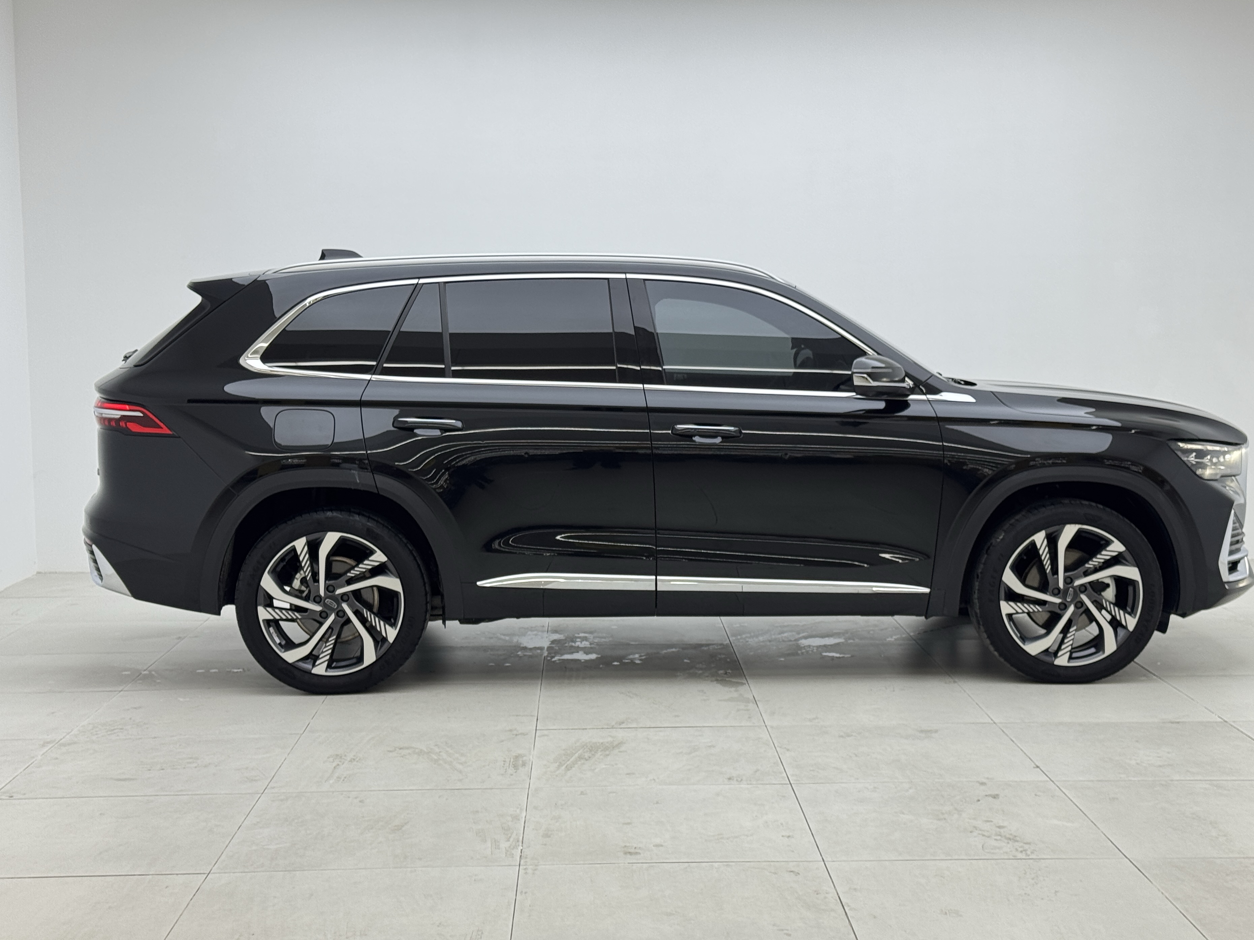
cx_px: 658
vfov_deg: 28.0
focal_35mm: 52
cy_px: 482
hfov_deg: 36.8
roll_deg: +0.9
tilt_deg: -5.5
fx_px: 1884
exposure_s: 1/409
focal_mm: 6.76
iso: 64
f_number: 1.78
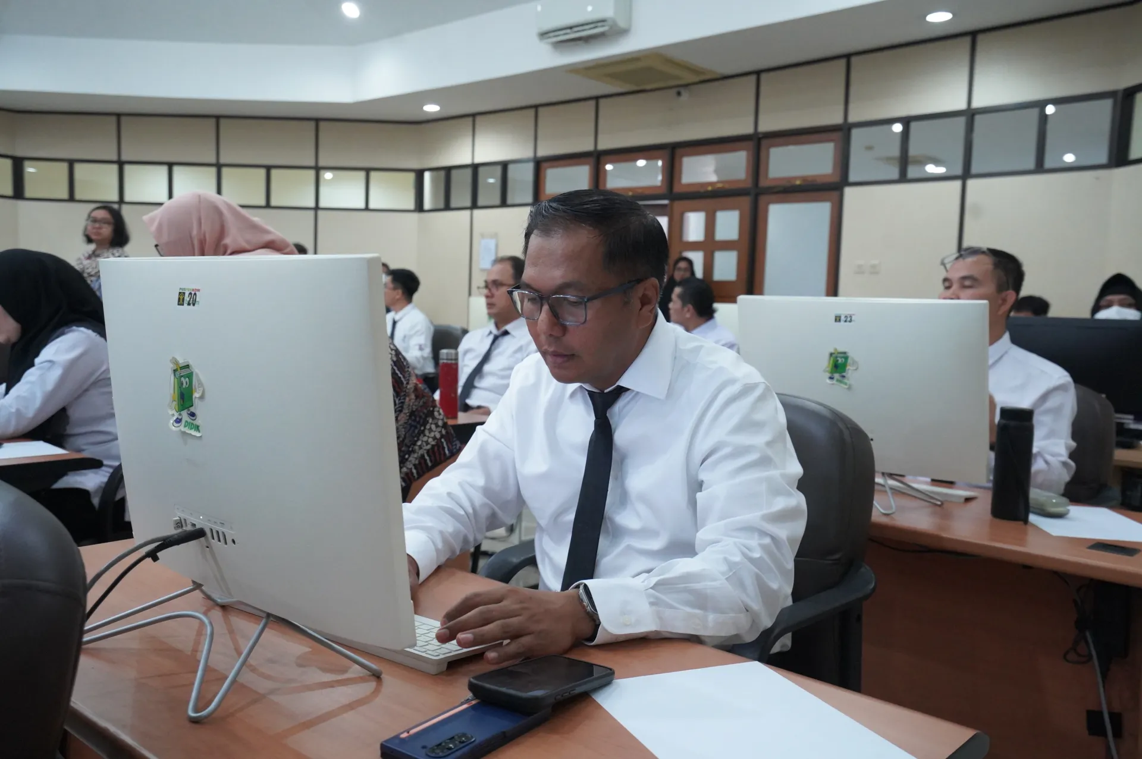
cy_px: 380
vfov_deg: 43.5
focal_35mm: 30
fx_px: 951
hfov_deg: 62.0
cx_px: 571
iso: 8000
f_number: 5.6
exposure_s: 1/100
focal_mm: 30
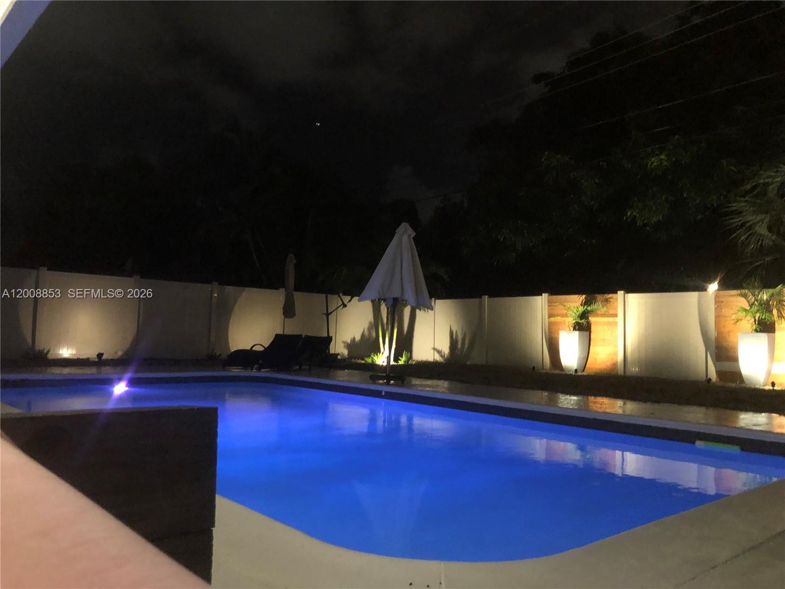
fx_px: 635
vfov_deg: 49.7
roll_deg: -2.0
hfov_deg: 63.4
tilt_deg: +0.7
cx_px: 392
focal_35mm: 28
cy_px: 294
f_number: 1.8
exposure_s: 1/4
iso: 125
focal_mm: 3.99
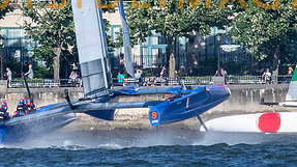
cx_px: 56
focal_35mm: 1851
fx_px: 14568
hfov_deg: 1.2
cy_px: 3
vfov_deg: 0.7
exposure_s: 1/3200
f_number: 5.6
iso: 640
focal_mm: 420
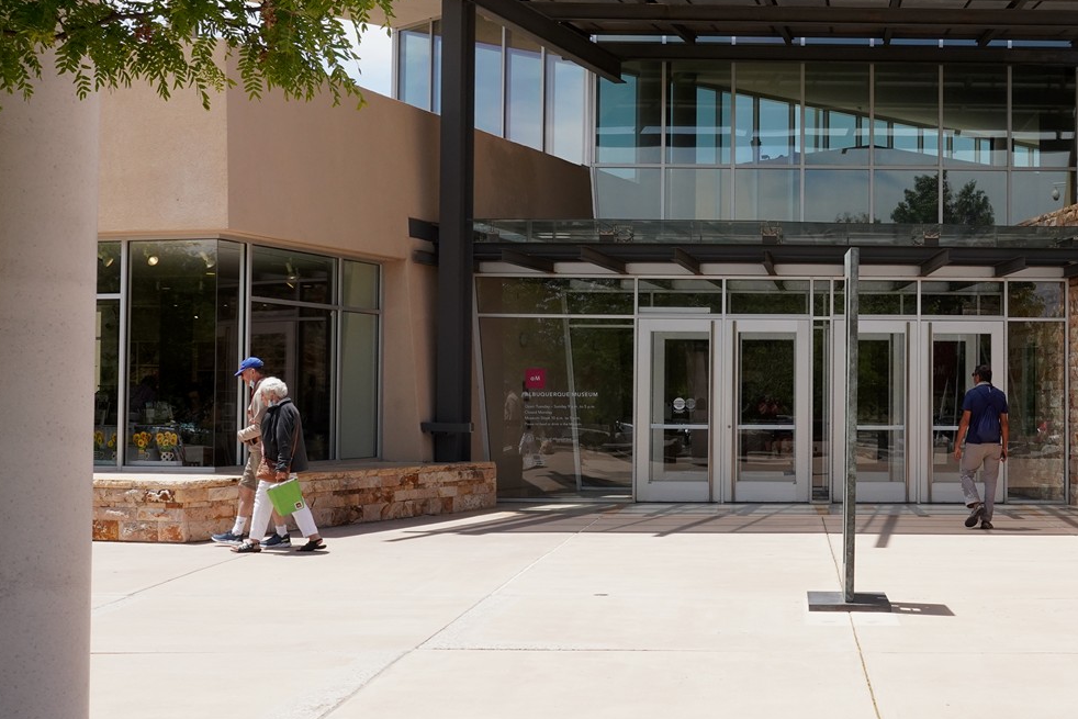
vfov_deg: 23.8
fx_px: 1707
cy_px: 330
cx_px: 844
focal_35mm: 57
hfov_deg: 34.1
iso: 640
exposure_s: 1/320
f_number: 16
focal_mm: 28
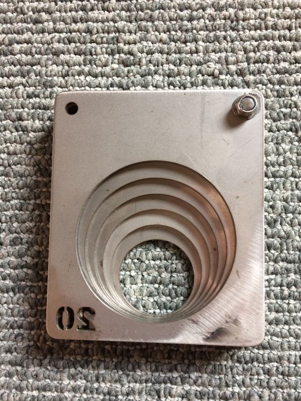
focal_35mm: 30
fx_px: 348
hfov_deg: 46.8
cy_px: 197
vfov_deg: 59.9
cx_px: 154
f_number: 2.2
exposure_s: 1/33
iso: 125
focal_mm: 4.15
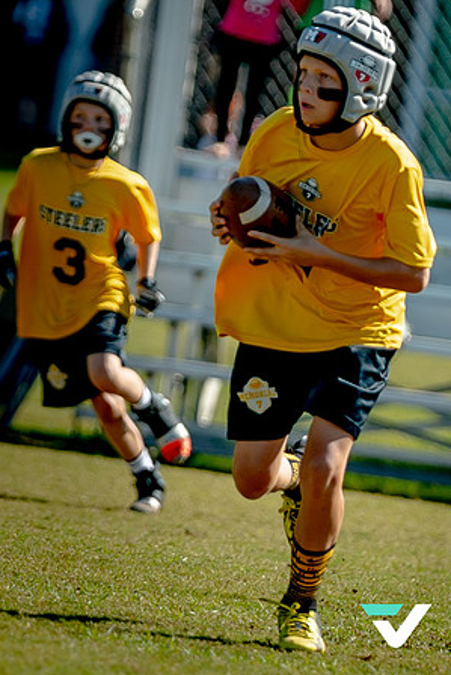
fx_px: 13856
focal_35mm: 738
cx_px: 70
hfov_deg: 1.9
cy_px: 299
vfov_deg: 2.8
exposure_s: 1/1000
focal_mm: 200
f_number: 2.8
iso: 200
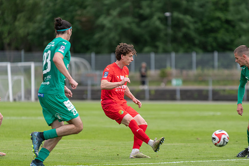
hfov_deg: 6.9
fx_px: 2075
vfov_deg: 4.6
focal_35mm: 300
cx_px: 124
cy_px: 83
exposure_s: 1/1250
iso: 560
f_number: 3.2
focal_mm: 200
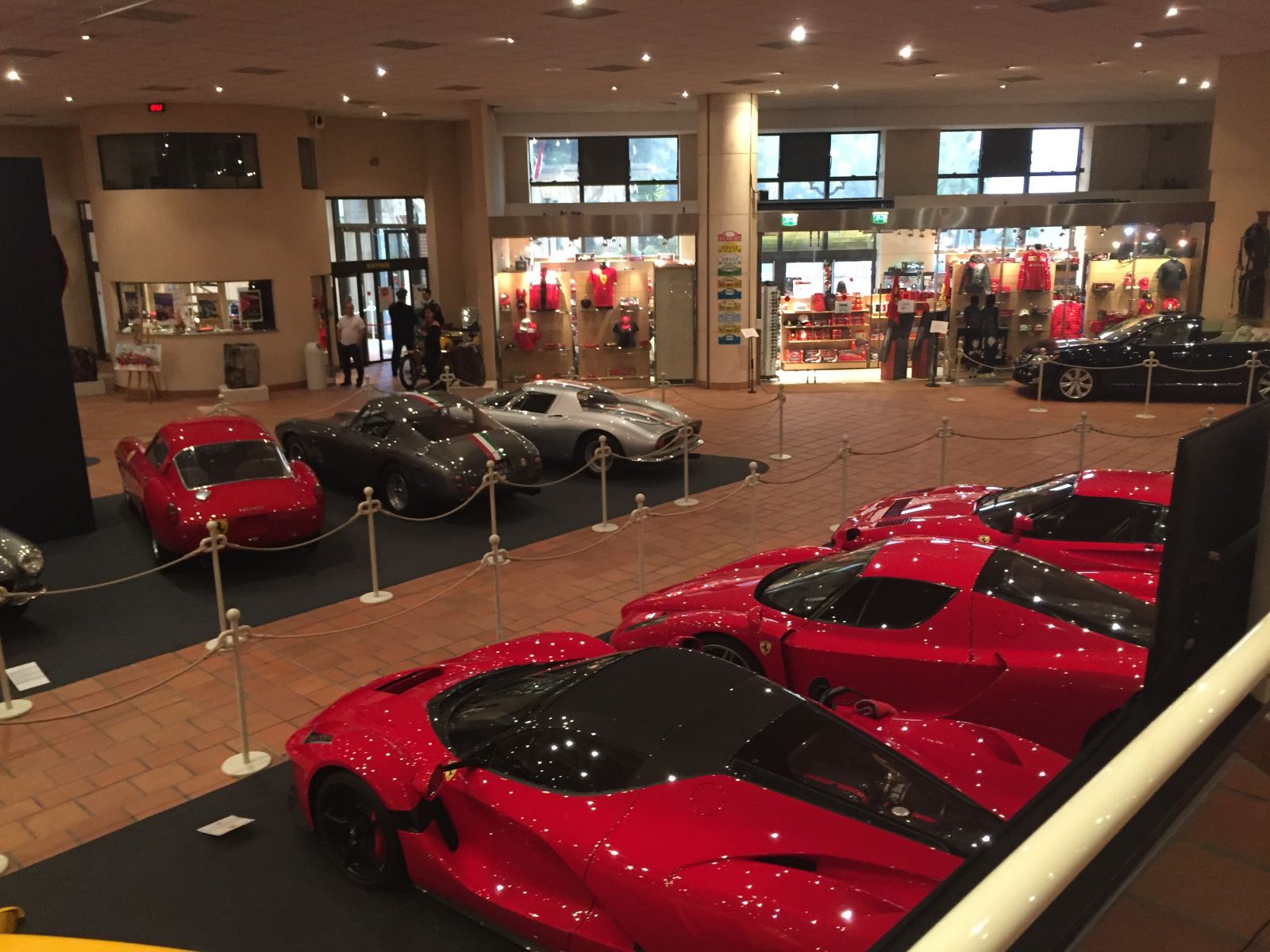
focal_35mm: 29
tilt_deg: -13.5
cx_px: 635
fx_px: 1064
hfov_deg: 61.7
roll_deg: +0.8
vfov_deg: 48.2
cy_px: 476
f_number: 2.2
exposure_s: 1/20
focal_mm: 4.15
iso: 250
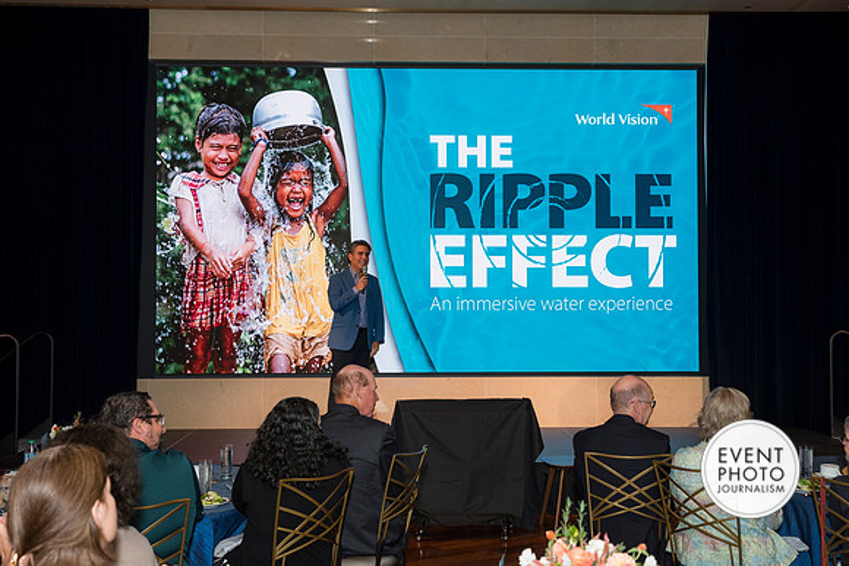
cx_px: 424
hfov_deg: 42.7
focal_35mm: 46
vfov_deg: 29.3
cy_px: 283
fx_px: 1085
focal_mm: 46
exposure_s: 1/125
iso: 800
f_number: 5.6
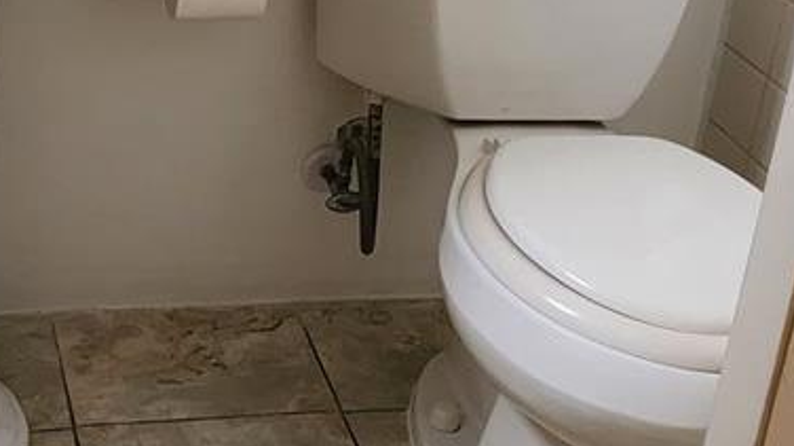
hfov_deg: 26.5
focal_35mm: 80
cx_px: 481
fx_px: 1683
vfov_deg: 14.8
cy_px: -27
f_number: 1.8
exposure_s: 1/120
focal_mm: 6.4
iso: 1000
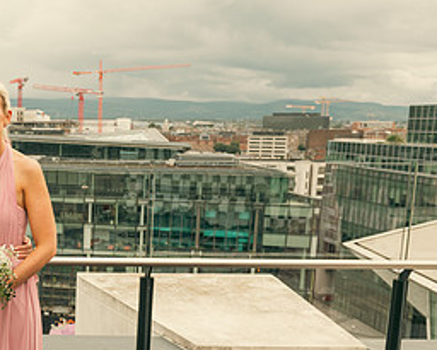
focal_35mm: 51
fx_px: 660
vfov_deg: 29.4
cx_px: -27
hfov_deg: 32.8
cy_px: 247
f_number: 6.3
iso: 200
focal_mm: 24
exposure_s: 1/250
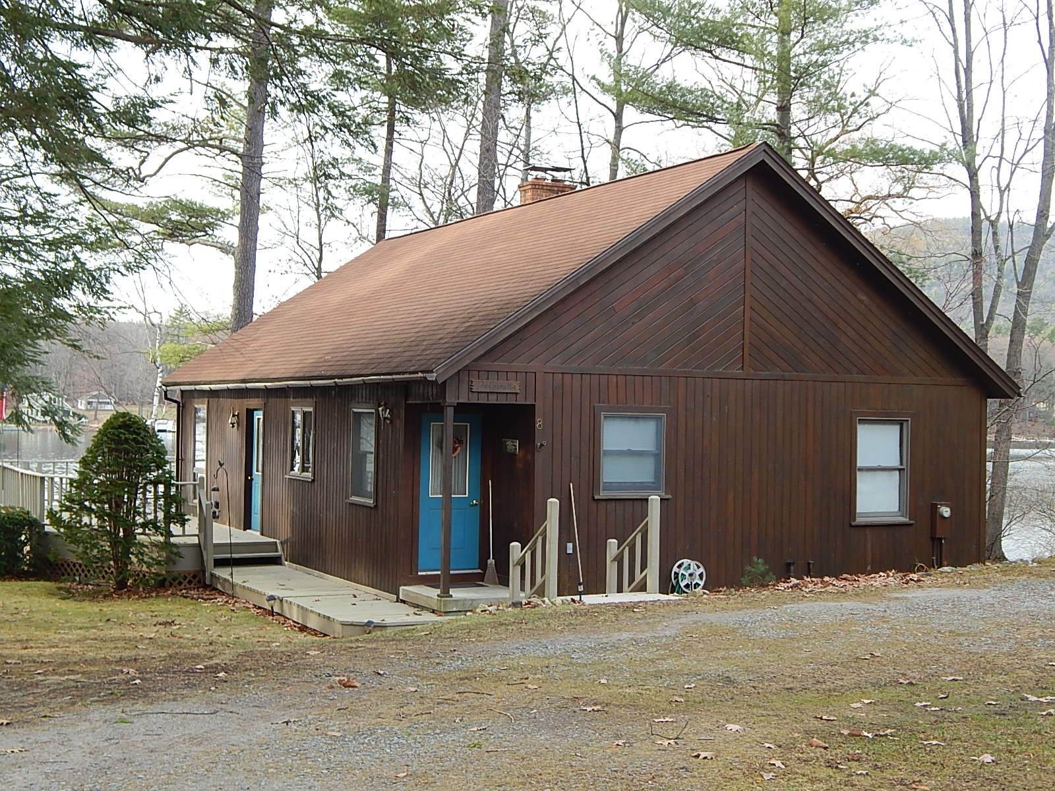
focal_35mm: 49
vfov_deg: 29.7
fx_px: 1493
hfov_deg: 38.9
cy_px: 396
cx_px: 528
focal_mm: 8.6
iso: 125
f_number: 3.7
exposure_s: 1/100
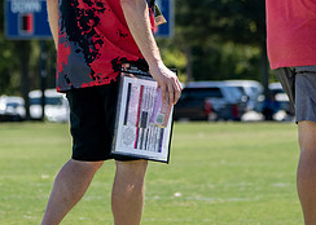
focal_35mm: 382
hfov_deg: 5.3
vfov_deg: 3.8
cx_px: 141
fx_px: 3426
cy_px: 6
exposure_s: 1/1600
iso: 400
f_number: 5
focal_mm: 141
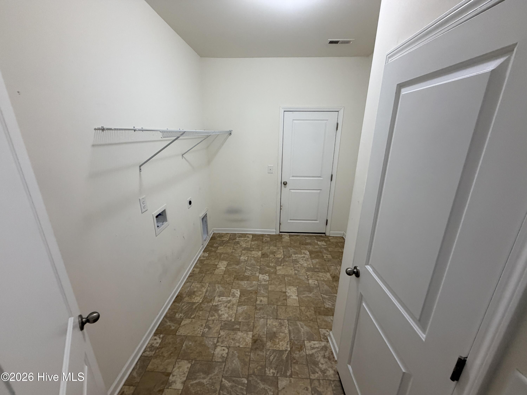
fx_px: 213
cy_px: 198
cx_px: 264
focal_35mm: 14
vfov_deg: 85.7
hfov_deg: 102.1
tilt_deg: -18.1
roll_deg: -0.2
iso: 250
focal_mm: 2.22
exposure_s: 1/120
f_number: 2.2
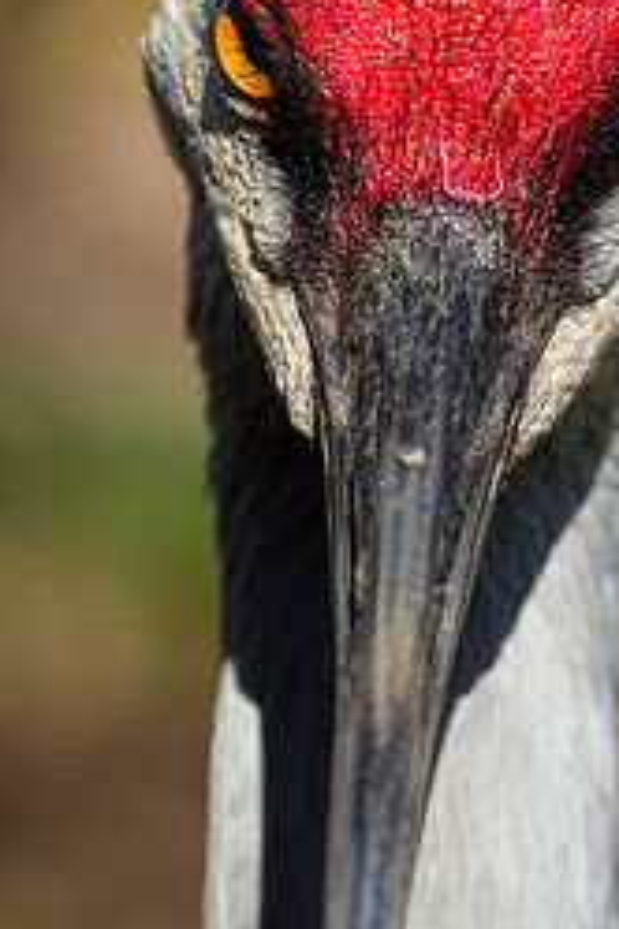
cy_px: 223
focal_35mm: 1132
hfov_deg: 1.2
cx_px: 501
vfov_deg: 1.8
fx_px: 29194
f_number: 5.6
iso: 360
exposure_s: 1/2000
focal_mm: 270
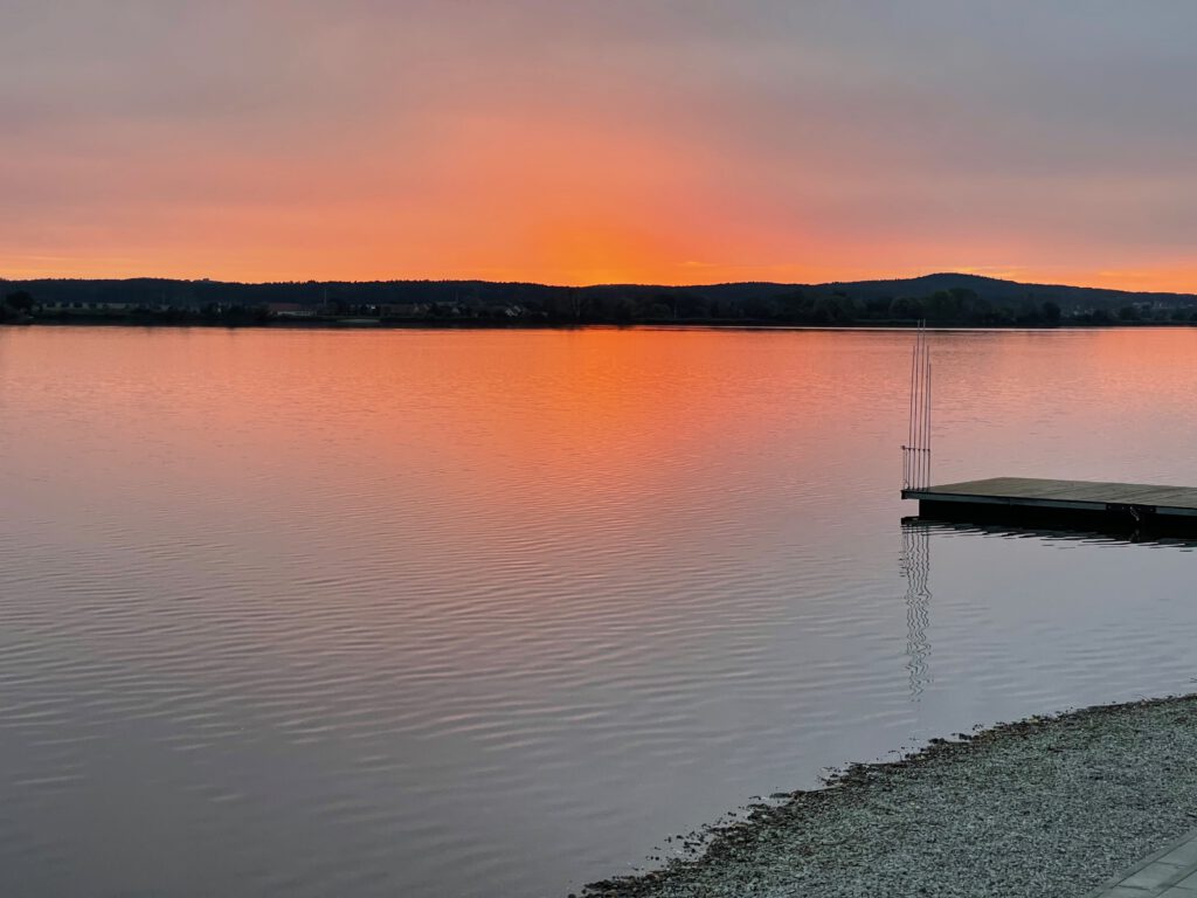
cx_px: 598
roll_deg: -0.8
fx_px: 2213
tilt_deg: -4.0
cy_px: 449
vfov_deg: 22.9
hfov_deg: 30.3
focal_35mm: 64
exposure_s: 1/108
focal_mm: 7.5
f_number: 2.2
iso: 200
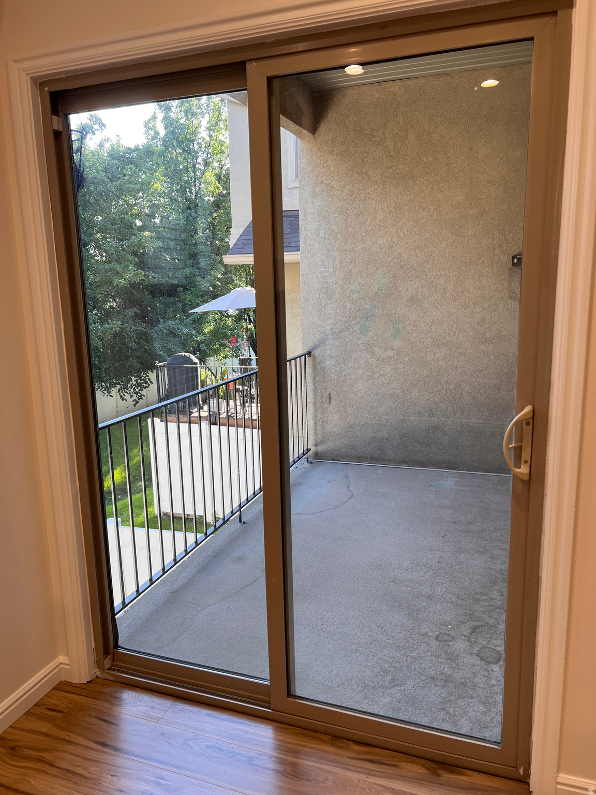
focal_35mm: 26
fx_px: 597
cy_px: 398
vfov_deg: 67.3
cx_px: 298
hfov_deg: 53.1
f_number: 1.5
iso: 40
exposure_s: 1/120
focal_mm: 5.7
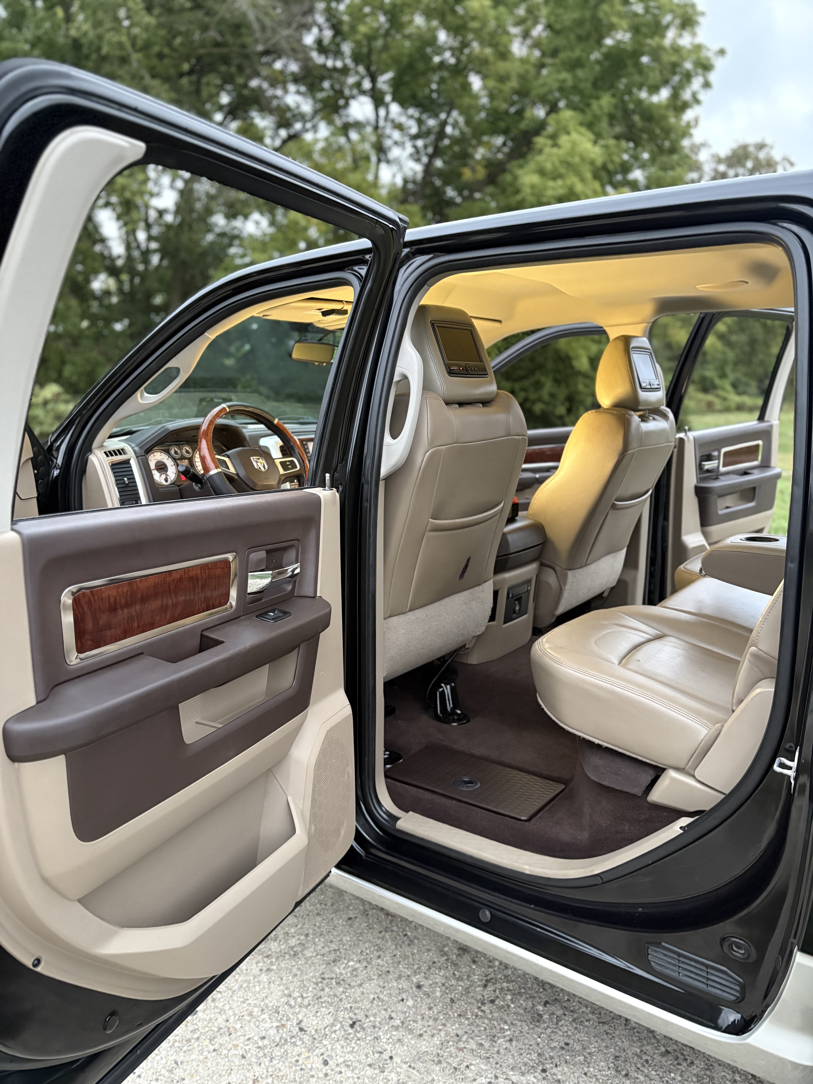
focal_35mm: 26
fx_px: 814
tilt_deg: -9.9
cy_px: 542
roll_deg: +0.3
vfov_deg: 67.3
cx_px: 406
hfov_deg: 53.1
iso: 500
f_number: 1.6
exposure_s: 1/50
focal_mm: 5.96
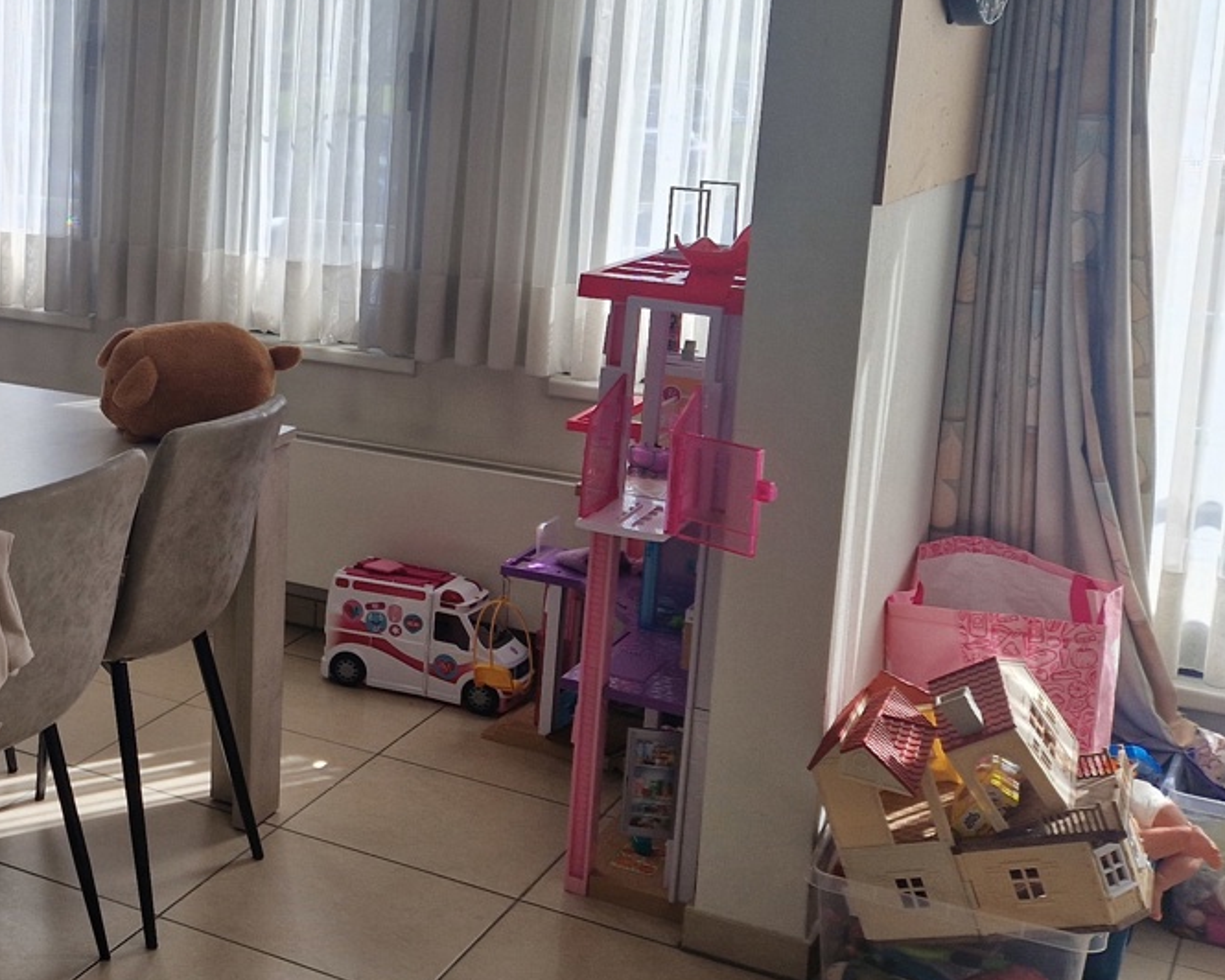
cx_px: -123
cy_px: 300
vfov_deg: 27.9
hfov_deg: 30.9
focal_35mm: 54
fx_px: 1958
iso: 50
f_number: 1.8
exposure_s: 1/278
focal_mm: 5.4
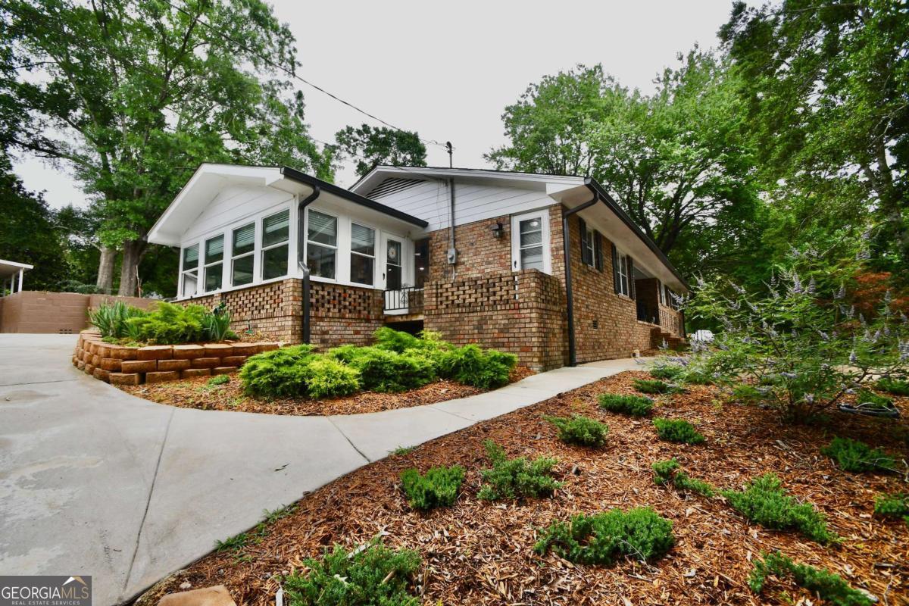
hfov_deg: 100.4
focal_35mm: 15
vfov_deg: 77.3
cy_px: 303
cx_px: 454
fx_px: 379
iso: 280
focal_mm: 10
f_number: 5.6
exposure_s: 1/250
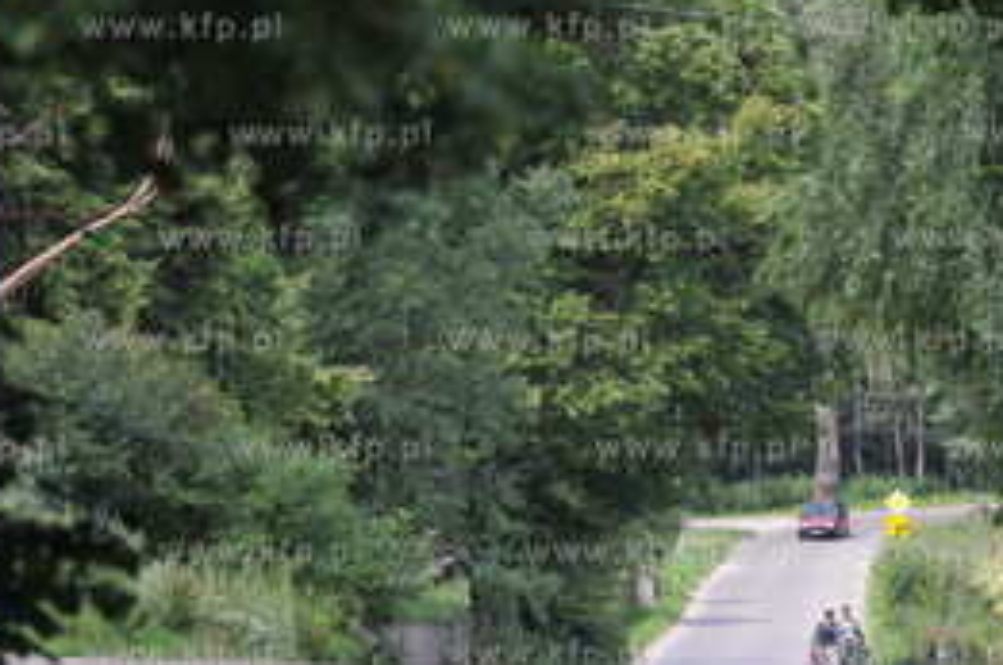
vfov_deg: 4.5
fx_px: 8538
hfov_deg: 6.7
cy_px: 185
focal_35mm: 307
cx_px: 465
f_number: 5
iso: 500
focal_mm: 200
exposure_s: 1/800
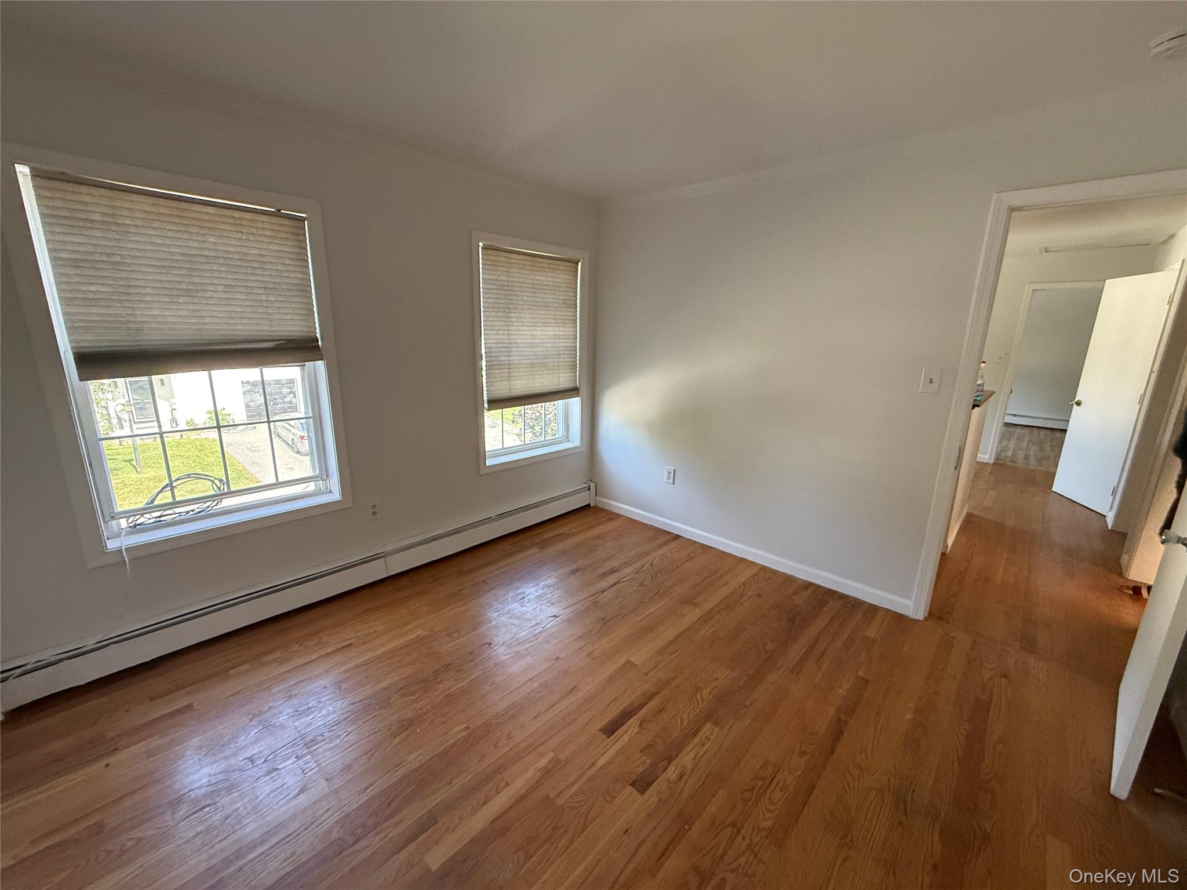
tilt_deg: -12.2
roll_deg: -1.2
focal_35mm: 14
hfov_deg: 102.1
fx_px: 480
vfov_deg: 85.7
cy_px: 445
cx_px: 594
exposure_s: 1/99
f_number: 2.2
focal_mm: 2.22
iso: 320
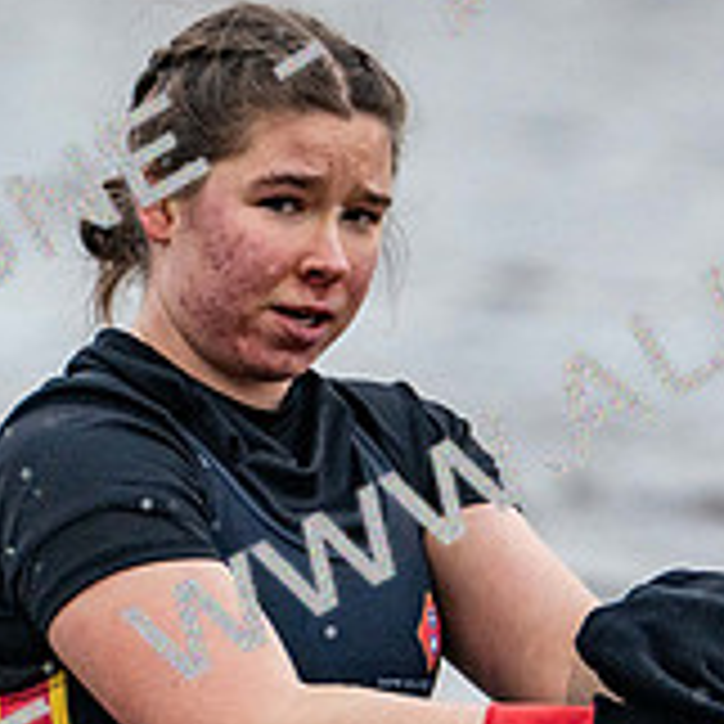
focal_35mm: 1421
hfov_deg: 1.2
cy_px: 695
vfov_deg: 1.2
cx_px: 679
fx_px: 33625
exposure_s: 1/1600
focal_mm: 463
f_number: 6.3
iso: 5000
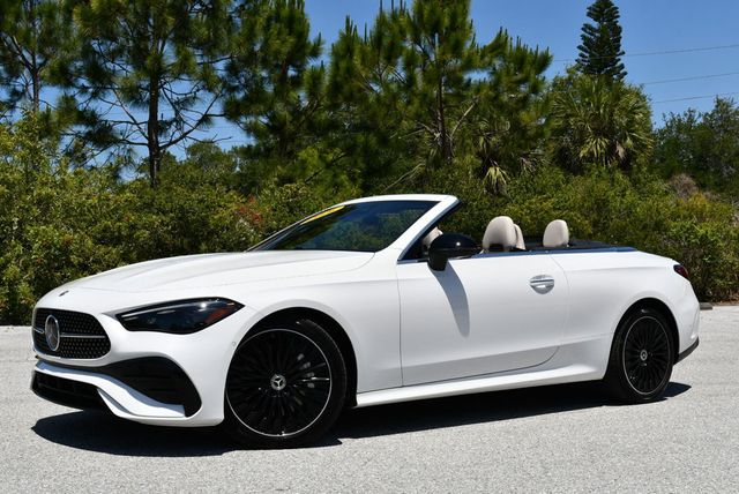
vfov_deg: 28.1
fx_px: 986
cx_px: 370
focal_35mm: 48
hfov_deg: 41.1
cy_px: 247
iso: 100
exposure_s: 1/320
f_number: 9
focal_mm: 24
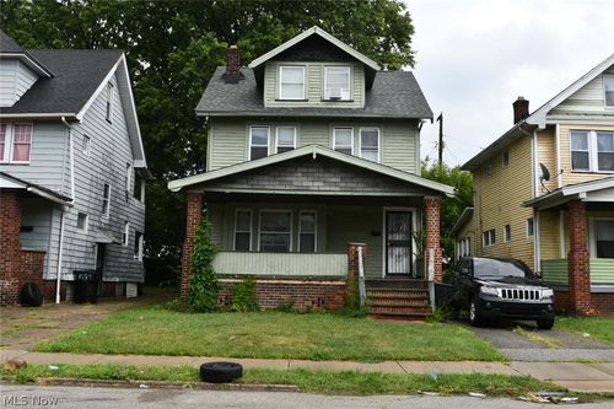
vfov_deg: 36.8
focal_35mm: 36
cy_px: 204
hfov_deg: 53.1
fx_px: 614
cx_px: 307
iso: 140
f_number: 8
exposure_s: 1/250
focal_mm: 24
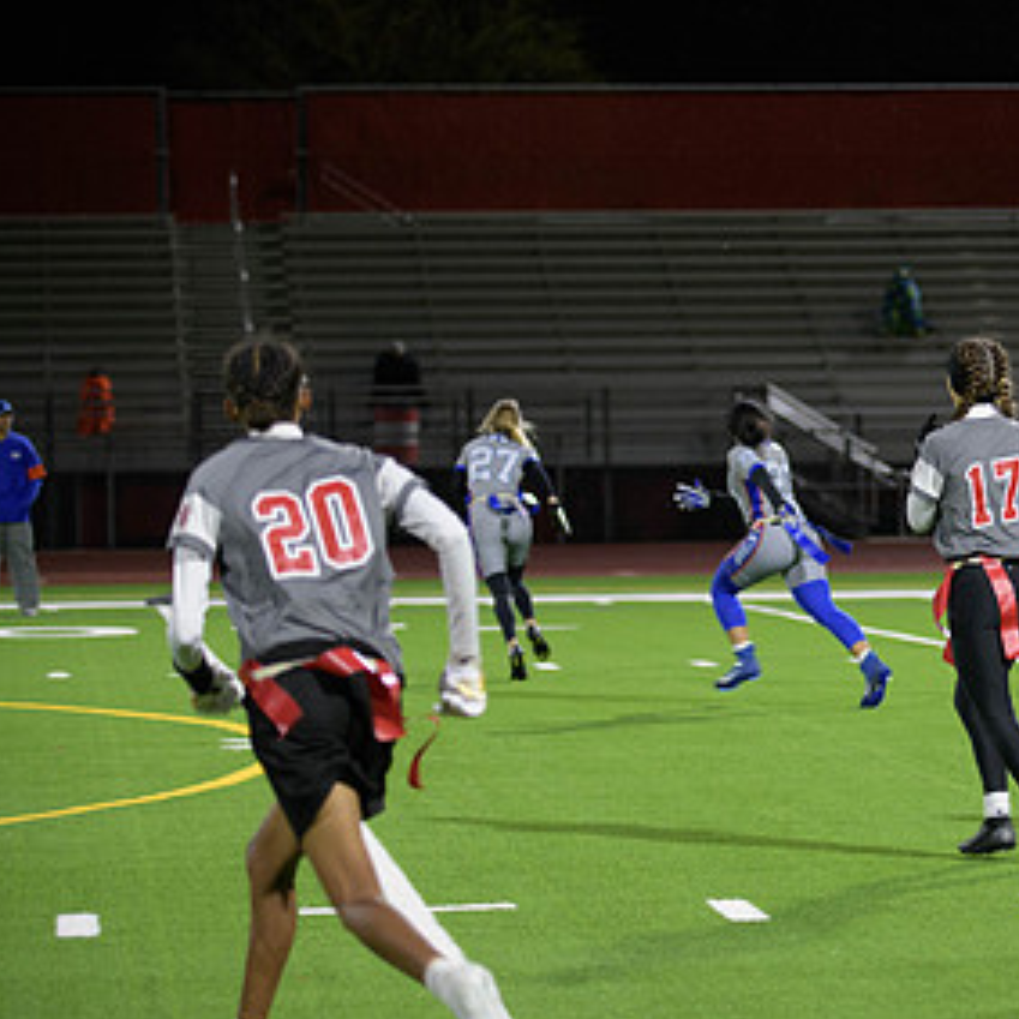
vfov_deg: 10.2
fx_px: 5695
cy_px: 463
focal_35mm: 171
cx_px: 1015
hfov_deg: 10.1
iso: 1100
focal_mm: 98
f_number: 2.8
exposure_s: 1/200
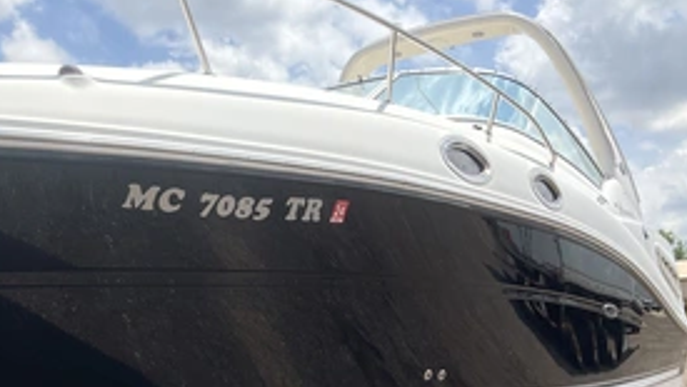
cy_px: 305
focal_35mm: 46
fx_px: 838
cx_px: 262
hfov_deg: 44.2
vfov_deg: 25.6
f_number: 1.8
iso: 25
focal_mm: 3
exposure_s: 1/1675
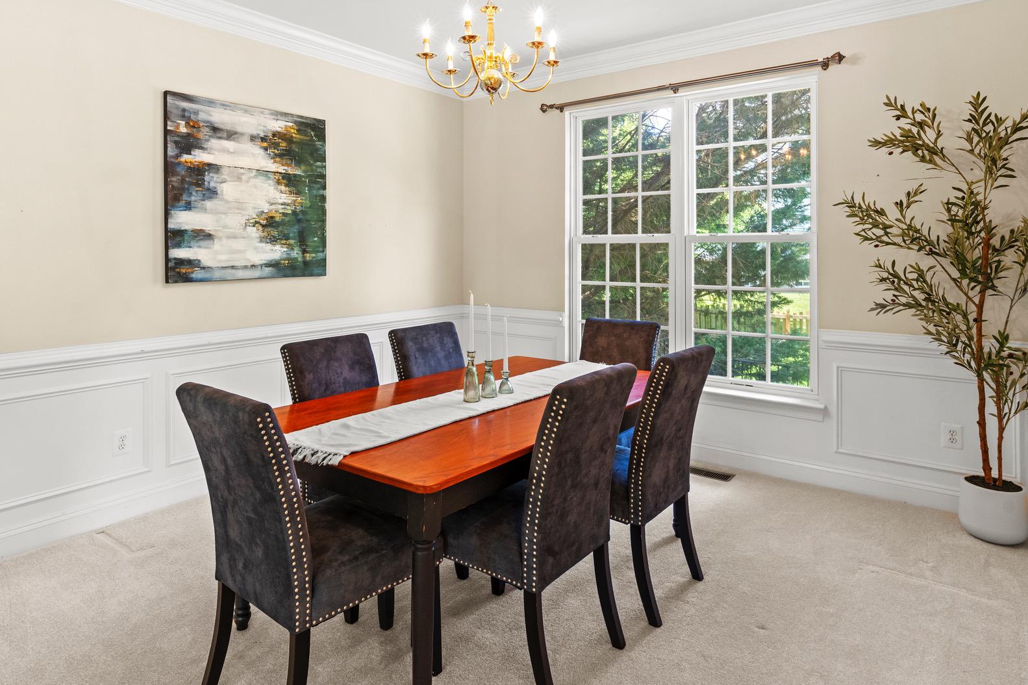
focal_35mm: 22
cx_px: 494
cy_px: 251
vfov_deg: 56.4
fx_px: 628
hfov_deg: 78.6
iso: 800
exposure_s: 1/6
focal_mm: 17
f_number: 9
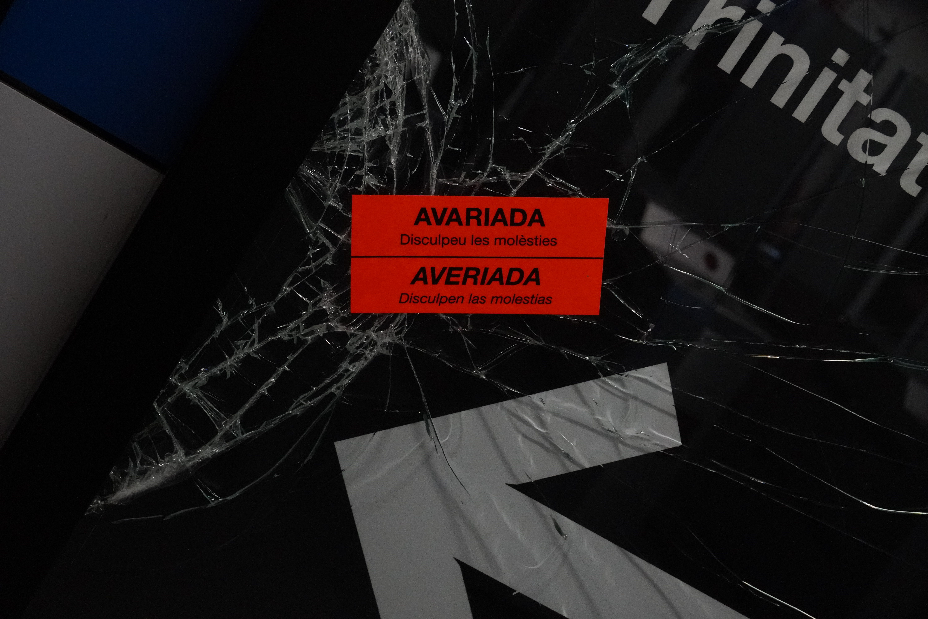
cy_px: 310
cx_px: 464
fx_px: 1547
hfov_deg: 33.4
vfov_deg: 22.6
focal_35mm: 60
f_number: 8
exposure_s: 1/320
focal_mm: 40
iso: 5000
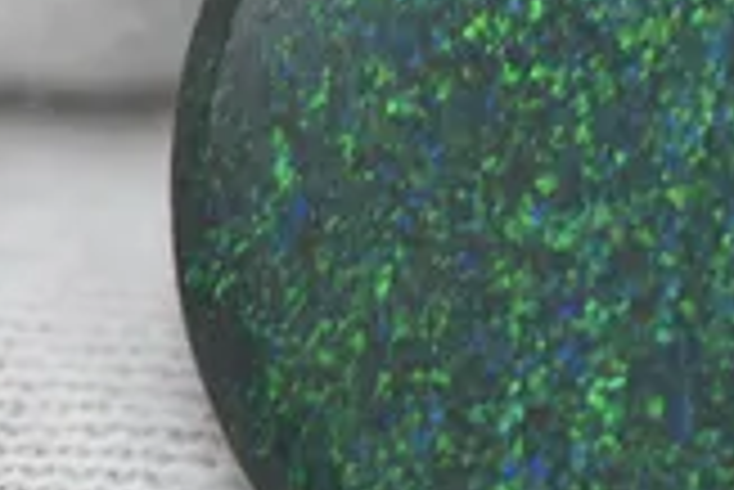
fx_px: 7902
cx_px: 847
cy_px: 169
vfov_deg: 3.6
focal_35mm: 387
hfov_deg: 5.3
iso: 400
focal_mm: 105
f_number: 5
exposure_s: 1/100
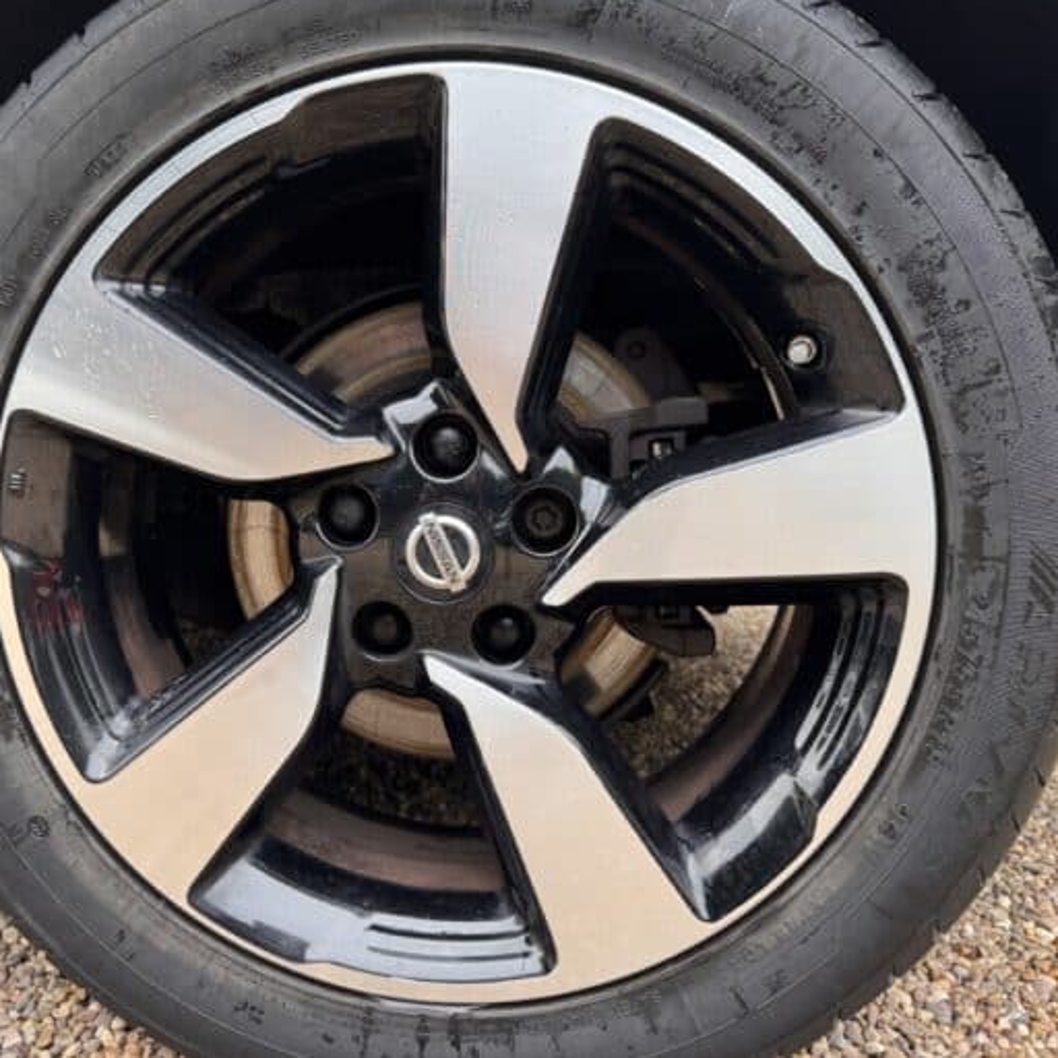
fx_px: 1003
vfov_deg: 55.6
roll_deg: -2.4
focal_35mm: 29
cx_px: 426
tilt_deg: -7.8
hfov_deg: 55.2
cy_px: 520
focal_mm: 6.76
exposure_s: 1/107
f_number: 1.78
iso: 200
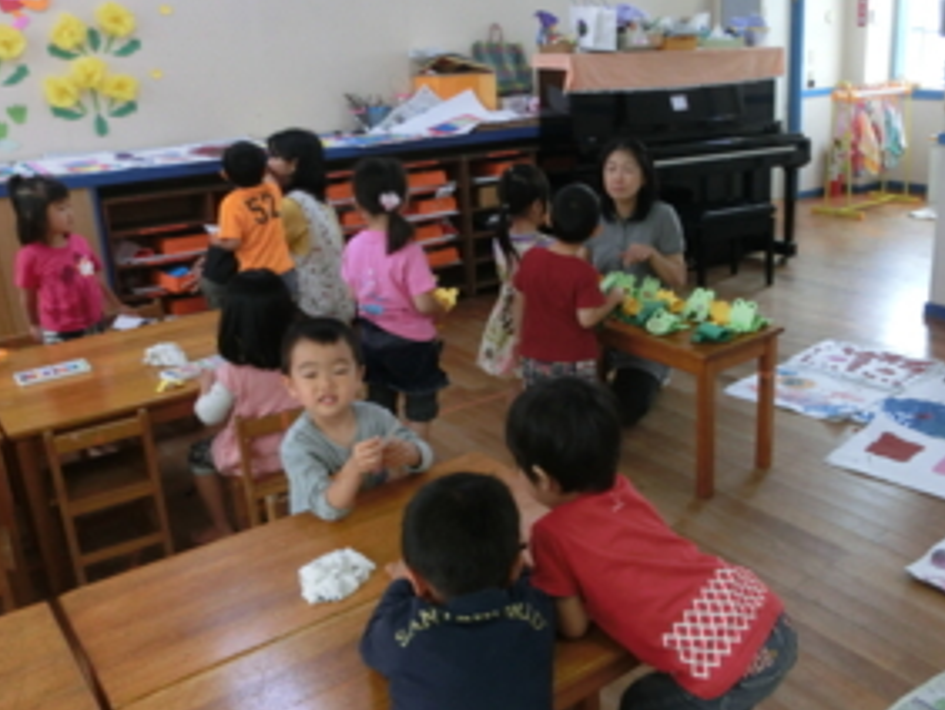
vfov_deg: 41.8
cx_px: 596
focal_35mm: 34
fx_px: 929
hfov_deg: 53.3
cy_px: 345
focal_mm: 4.24
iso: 250
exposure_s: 1/125
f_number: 3
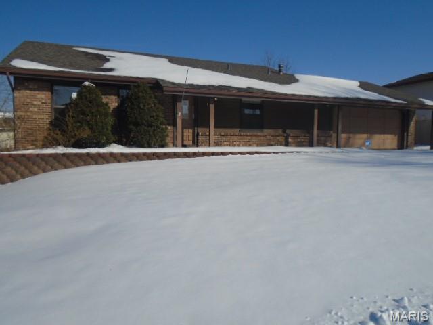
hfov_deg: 67.3
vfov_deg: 53.1
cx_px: 216
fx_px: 325
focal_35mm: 26
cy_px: 162
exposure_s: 1/640
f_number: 8
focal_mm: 4.6
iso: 100
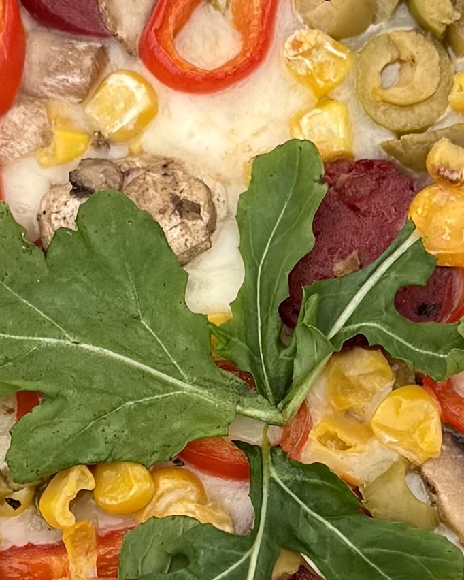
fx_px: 2694
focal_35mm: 157
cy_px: 598
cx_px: 295
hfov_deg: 9.8
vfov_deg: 12.1
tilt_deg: -81.1
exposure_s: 1/1046
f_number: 1.78
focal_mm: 6.76
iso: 80
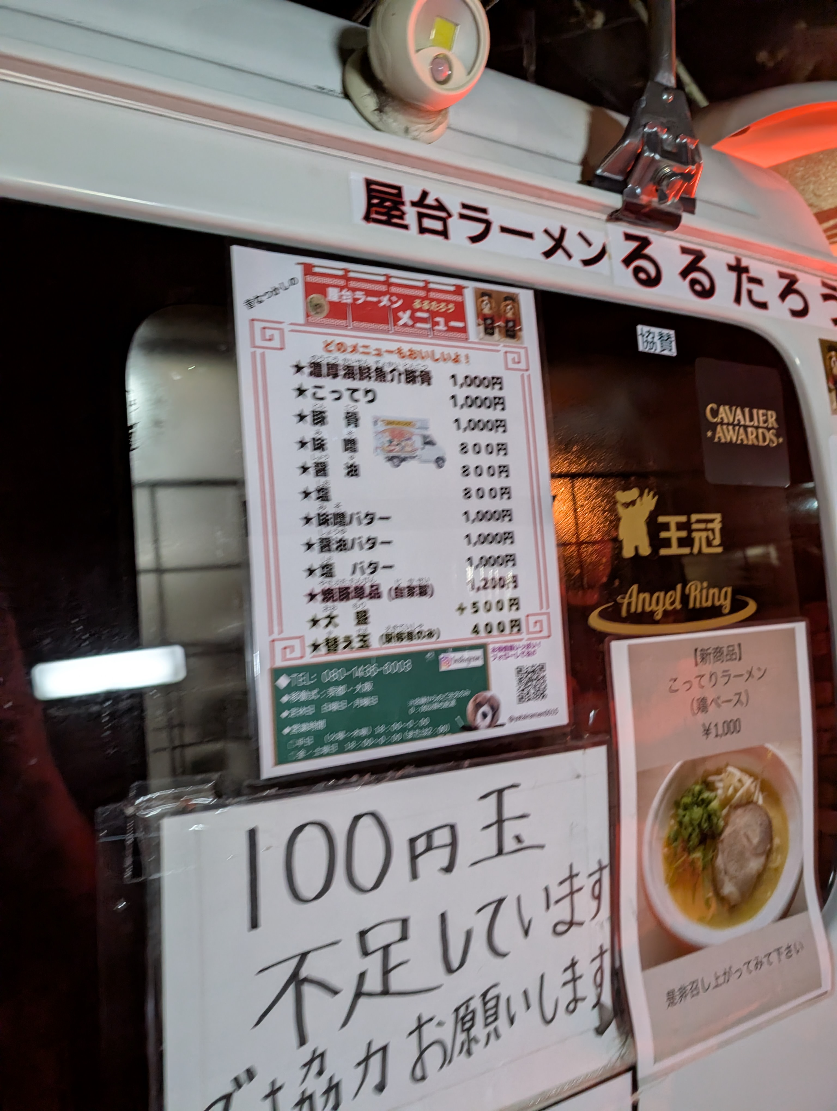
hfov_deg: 56.9
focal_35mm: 24
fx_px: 772
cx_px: 418
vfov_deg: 71.5
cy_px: 556
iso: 938
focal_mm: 6.9
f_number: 1.68
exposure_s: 1/40
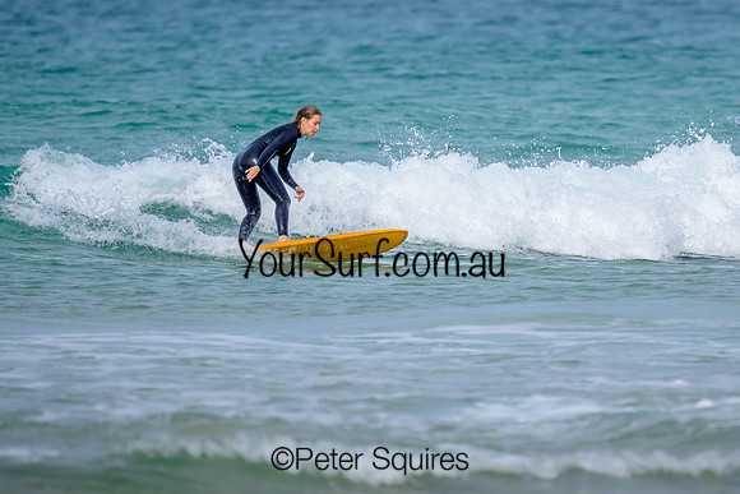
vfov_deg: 1.3
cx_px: 392
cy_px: 226
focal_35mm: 1101
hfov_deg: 1.9
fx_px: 22628
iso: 180
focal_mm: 800
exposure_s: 1/2000
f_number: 6.3
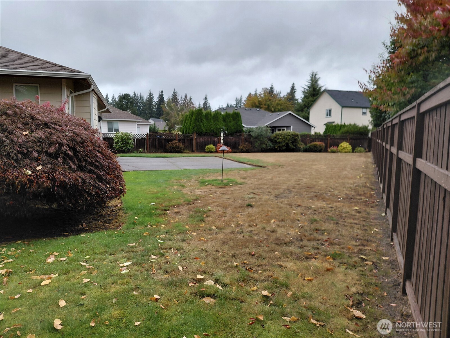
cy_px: 169
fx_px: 325
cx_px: 225
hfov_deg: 69.4
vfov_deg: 54.9
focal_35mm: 25
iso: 50
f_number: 1.8
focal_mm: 4.69
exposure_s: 1/480
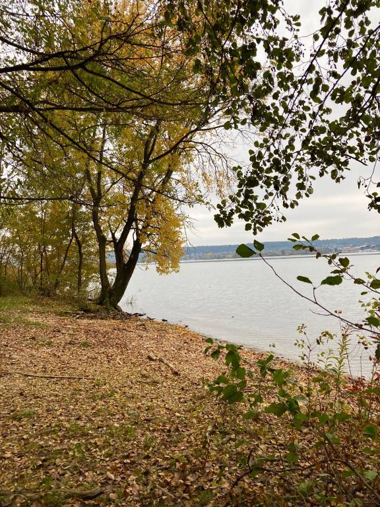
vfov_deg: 63.4
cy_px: 254
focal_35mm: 28
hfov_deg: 49.7
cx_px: 190
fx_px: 410
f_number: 1.8
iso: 40
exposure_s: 1/121
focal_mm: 3.99
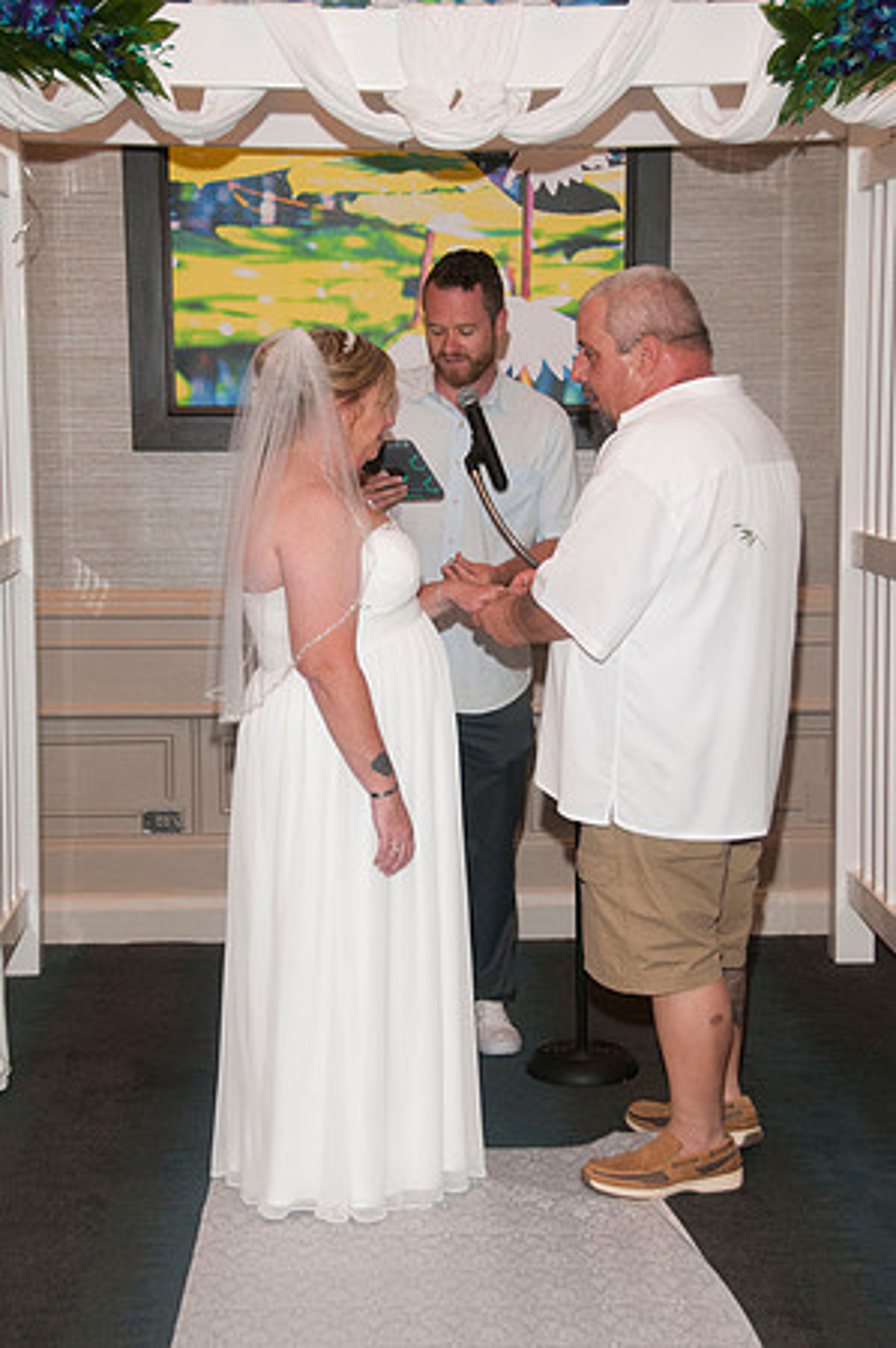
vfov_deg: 33.4
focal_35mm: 60
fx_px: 2245
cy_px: 674
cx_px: 448
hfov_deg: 22.6
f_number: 5.6
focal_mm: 40
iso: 800
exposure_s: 1/60
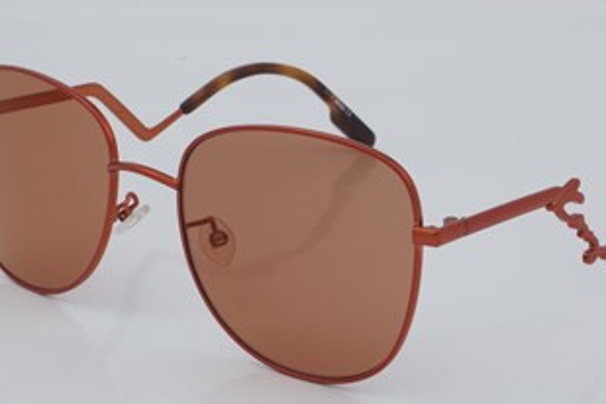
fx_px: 1633
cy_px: 206
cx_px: 328
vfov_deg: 14.1
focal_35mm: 97
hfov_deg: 21.0
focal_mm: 50
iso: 100
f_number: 32
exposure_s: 1/4
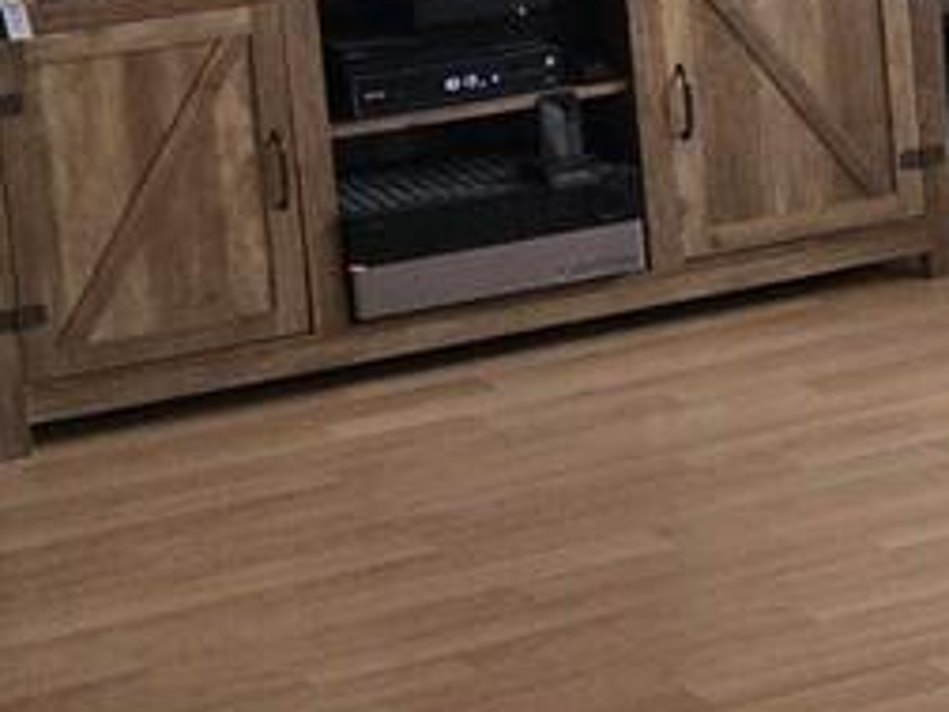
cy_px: -177
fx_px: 4003
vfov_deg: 10.0
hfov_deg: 13.0
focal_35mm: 146
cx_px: 1288
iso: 320
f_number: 1.8
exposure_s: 1/120
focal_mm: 5.4
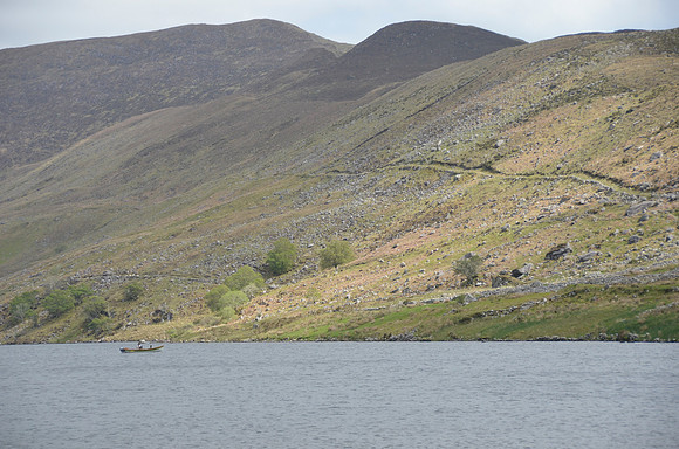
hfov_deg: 16.7
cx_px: 340
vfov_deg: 11.1
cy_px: 224
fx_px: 2315
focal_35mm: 123
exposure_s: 1/1600
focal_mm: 82
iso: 400
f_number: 5.6
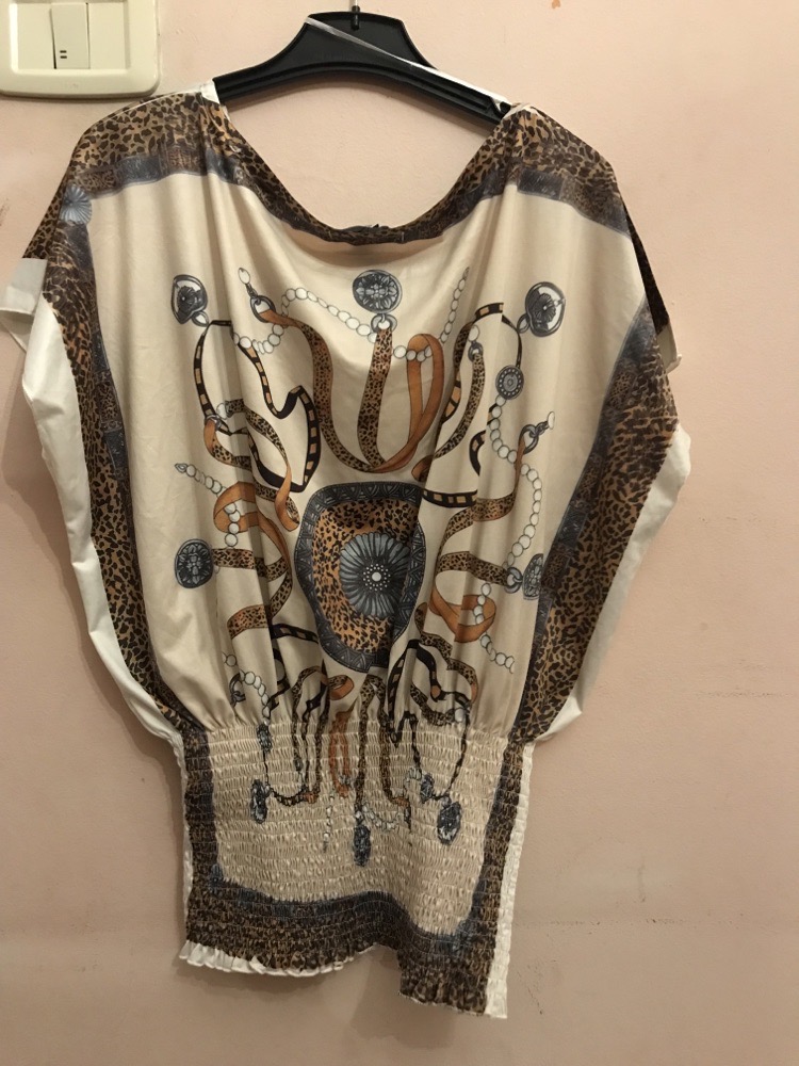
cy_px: 533
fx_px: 862
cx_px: 400
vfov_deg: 63.4
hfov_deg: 49.7
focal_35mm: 28
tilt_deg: -5.9
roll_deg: -1.0
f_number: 1.8
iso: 80
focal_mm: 3.99
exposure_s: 1/6
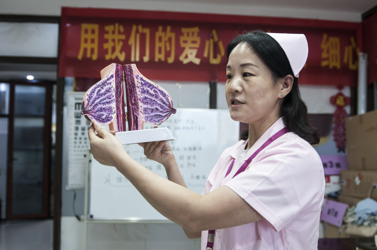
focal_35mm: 36
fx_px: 377
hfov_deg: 53.2
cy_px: 125
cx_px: 188
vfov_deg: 36.8
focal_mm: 24
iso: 800
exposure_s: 1/60
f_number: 2.8
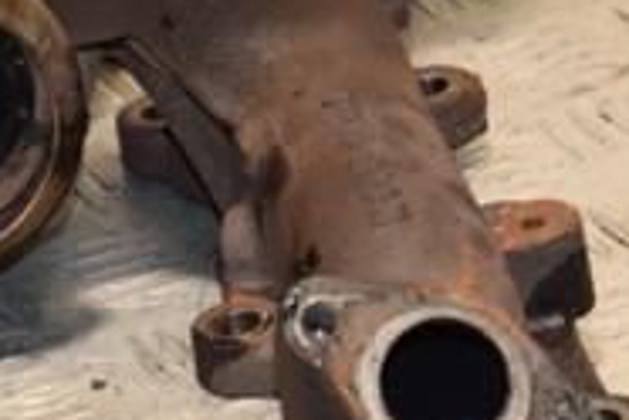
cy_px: 119
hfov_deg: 7.3
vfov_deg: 4.9
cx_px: -44
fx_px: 4909
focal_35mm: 281
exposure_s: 1/200
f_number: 5
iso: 800
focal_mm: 58
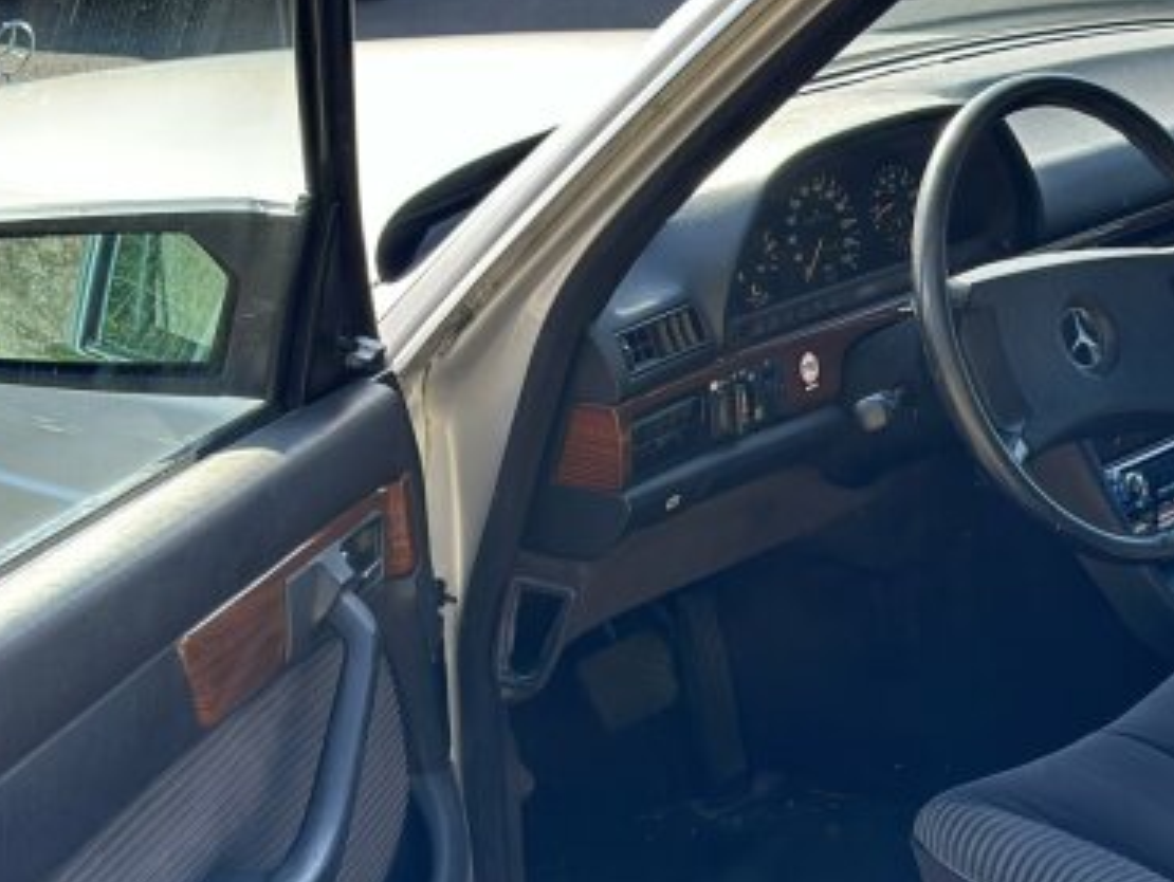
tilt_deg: -17.4
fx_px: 2817
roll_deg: -0.3
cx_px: 819
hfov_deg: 23.4
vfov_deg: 17.8
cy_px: 536
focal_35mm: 83
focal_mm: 6.86
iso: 80
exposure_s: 1/651
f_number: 1.78
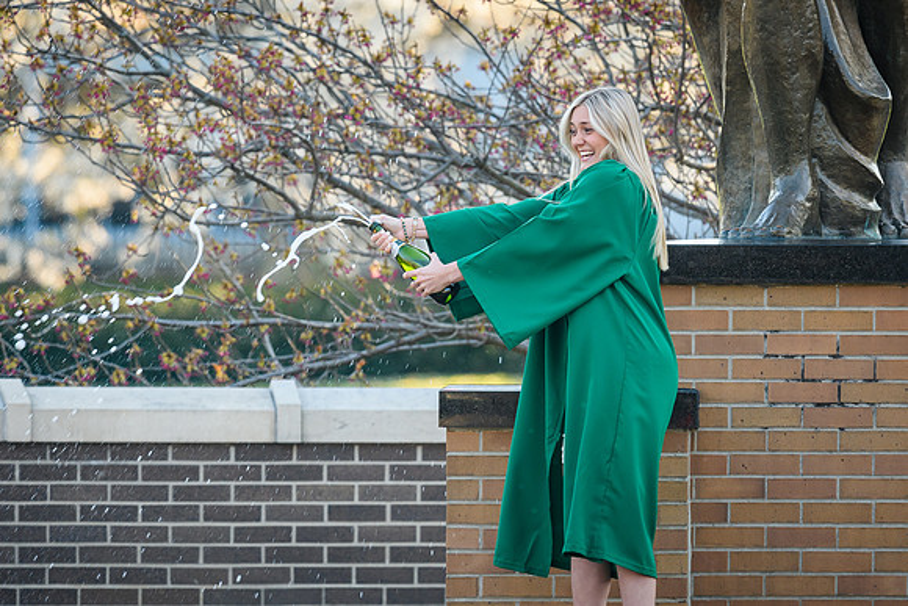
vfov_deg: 2.2
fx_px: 15684
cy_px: 250
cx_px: 610
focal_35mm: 622
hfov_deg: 3.3
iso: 160
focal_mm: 300
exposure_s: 1/250
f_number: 5
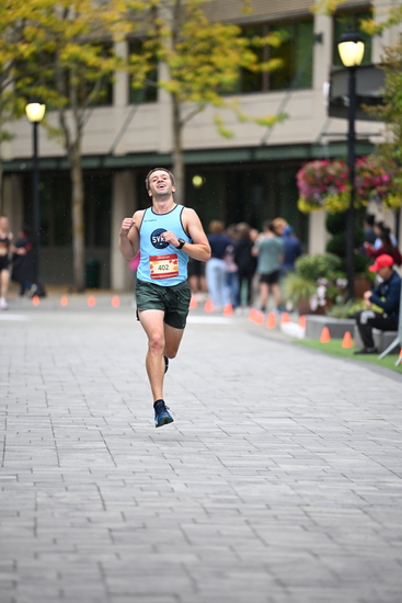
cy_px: 302
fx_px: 3348
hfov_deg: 6.9
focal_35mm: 200
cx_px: 201
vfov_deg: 10.3
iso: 1250
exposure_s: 1/1600
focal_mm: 200
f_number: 2.8
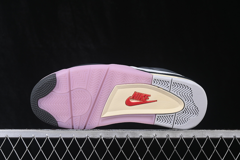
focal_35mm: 75
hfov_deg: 27.0
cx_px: 120
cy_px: 80
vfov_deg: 18.2
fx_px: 500
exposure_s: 1/80
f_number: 8
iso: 160
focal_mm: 50
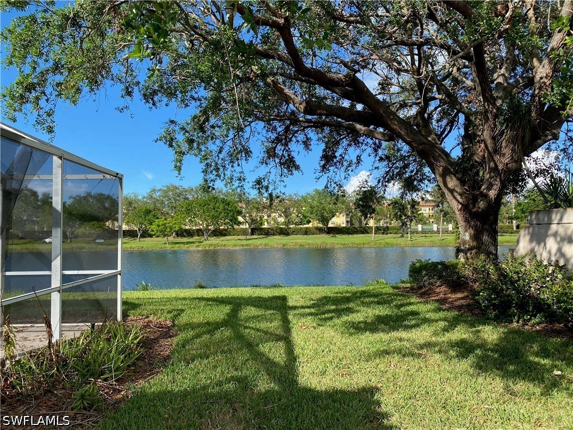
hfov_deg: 67.3
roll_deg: +0.1
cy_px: 215
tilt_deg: +2.3
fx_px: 430
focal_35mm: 26
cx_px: 286
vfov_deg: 53.1
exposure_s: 1/1565
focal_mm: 4.25
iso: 32
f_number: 1.8
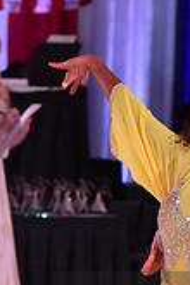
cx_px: 293
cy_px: 330
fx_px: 4449
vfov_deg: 3.7
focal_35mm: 562
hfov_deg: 2.4
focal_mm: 160
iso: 2500
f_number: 6.3
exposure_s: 1/320
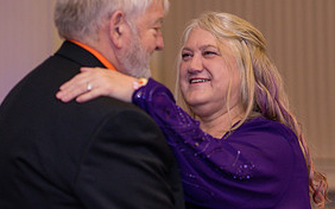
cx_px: 225
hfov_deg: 11.8
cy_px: 117
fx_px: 1624
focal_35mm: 178
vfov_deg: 7.4
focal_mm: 85
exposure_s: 1/125
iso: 640
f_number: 2.2
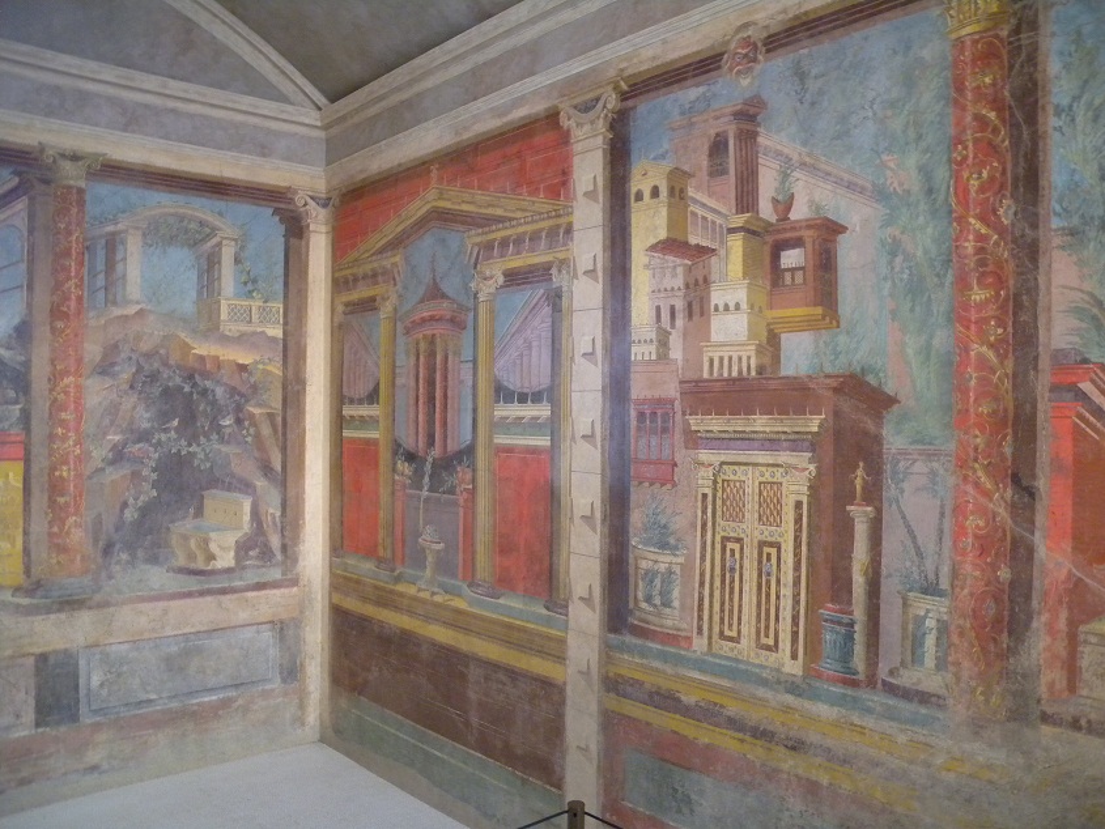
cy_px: 414
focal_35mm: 28
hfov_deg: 63.4
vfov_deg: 49.8
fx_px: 894
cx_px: 552
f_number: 2.7
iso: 428
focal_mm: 6
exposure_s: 1/8.7
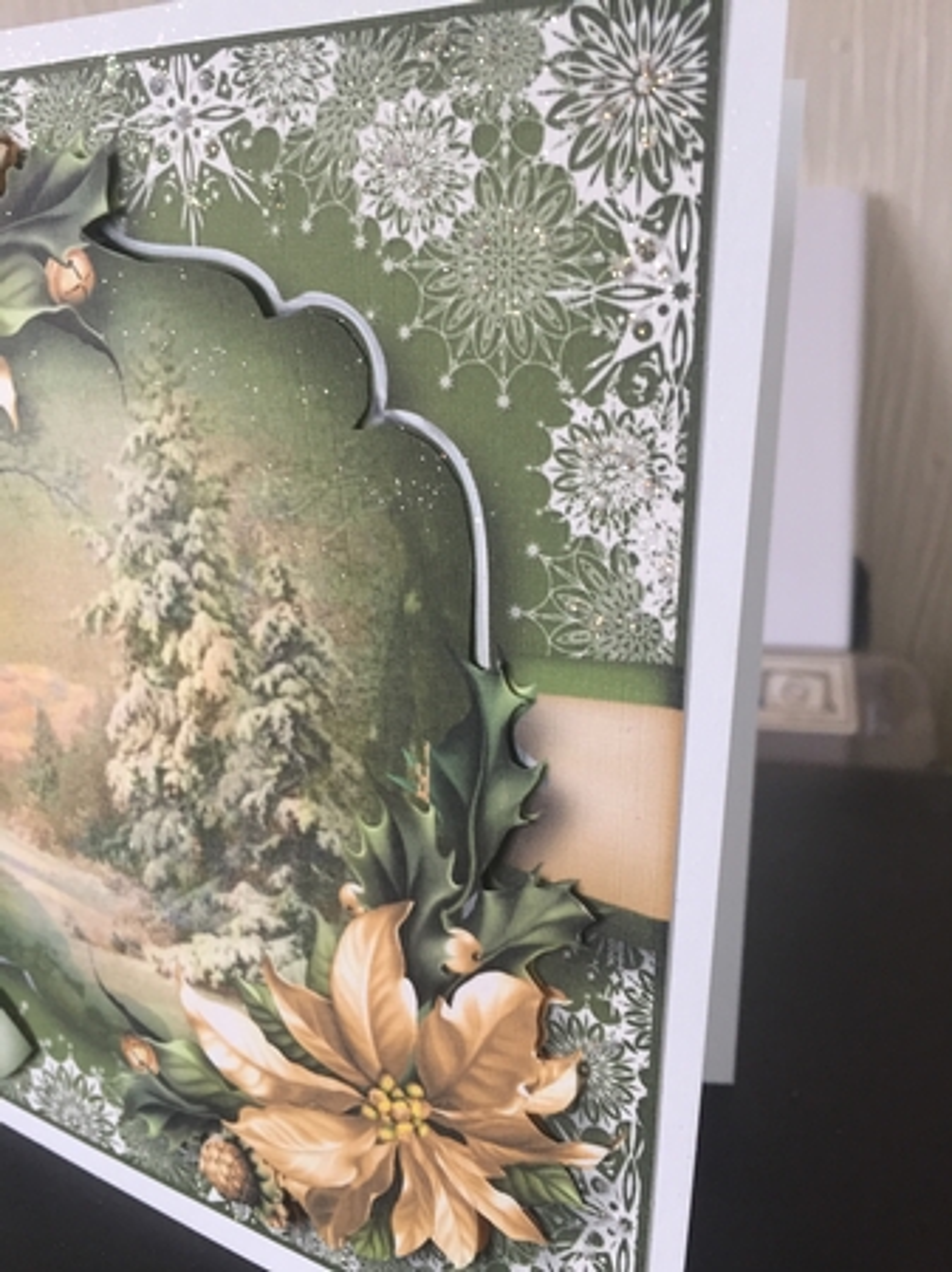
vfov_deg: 61.7
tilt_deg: -16.7
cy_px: 636
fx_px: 1064
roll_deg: +0.5
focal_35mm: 29
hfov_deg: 48.2
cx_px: 476
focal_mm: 4.15
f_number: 2.2
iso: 125
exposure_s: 1/33
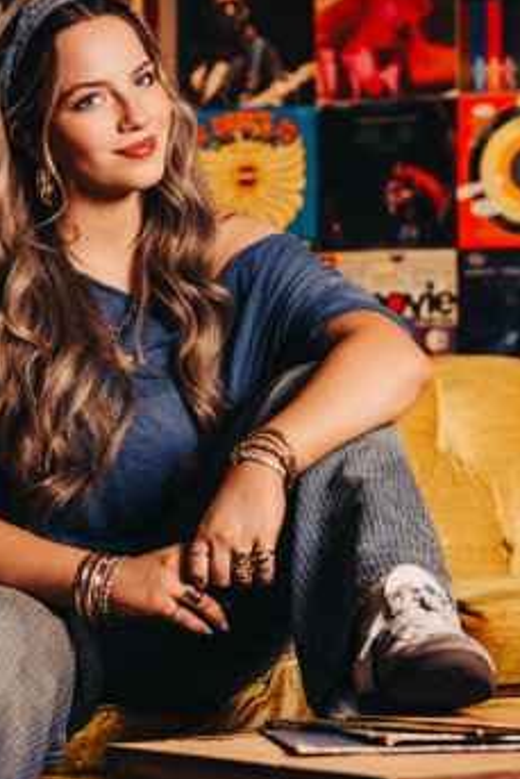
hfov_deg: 10.9
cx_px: 271
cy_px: 380
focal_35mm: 126
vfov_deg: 16.3
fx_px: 2727
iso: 500
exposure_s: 1/500
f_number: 2.5
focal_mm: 50
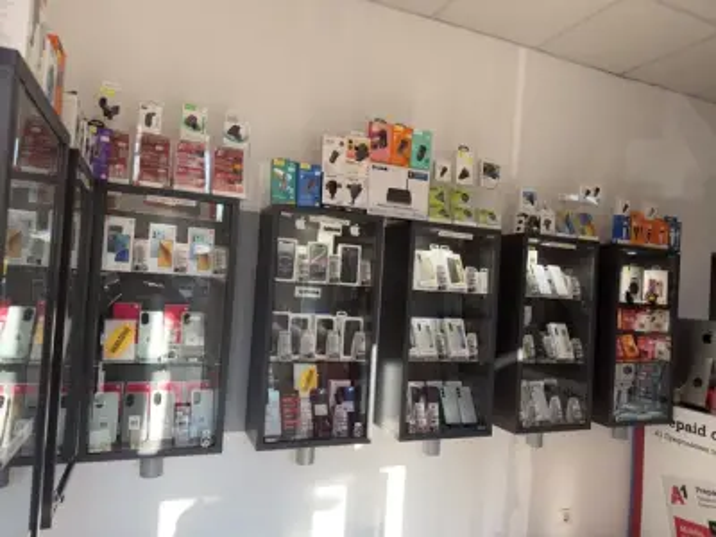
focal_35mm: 24
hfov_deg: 71.6
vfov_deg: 56.8
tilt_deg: +1.8
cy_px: 268
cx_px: 358
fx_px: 496
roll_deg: -3.3
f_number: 1.78
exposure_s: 1/229
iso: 80
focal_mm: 6.76
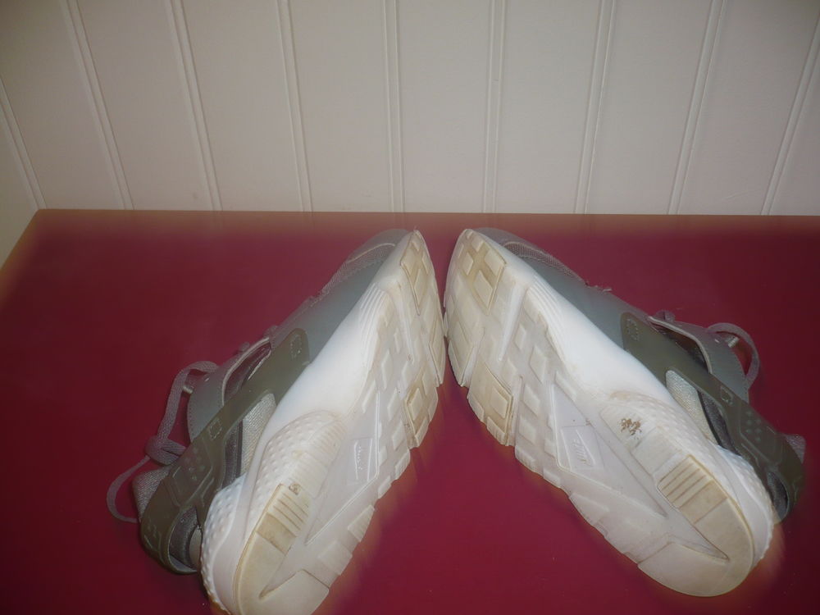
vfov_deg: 40.7
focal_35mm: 35
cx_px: 410
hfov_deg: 52.6
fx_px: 829
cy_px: 308
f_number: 2.8
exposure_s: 1/30
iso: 100
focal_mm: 5.8
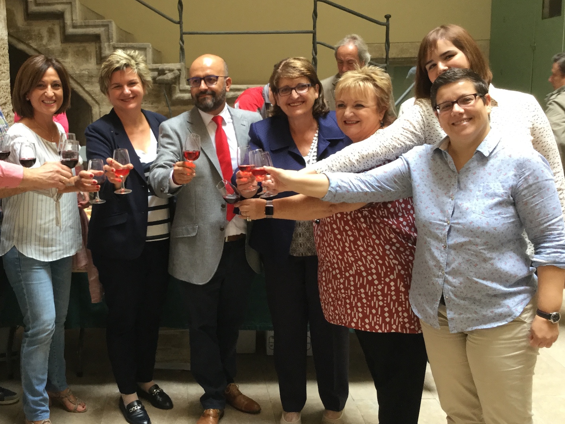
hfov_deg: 43.2
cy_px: 196
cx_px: 186
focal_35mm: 43
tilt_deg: -11.5
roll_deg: -0.2
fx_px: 702
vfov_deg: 33.6
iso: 80
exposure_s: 1/33
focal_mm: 3.3
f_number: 2.4
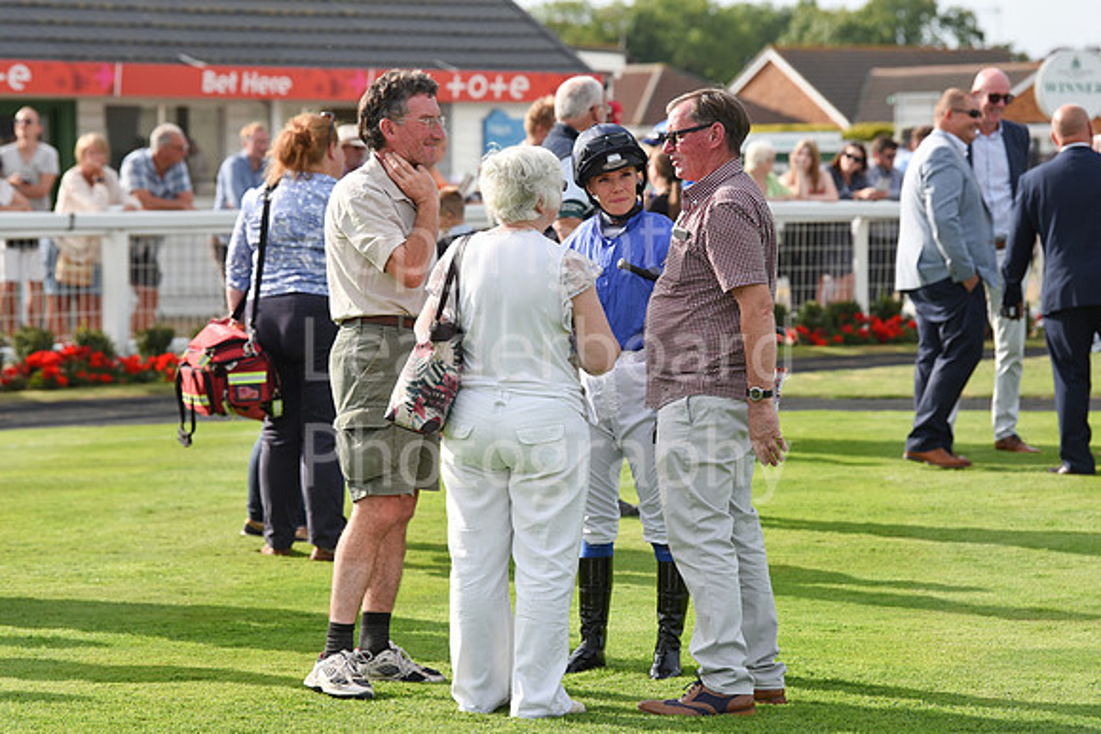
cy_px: 367
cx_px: 550
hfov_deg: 14.2
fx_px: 4435
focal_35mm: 145
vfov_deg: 9.5
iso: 400
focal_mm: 145
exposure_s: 1/1250
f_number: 5.6
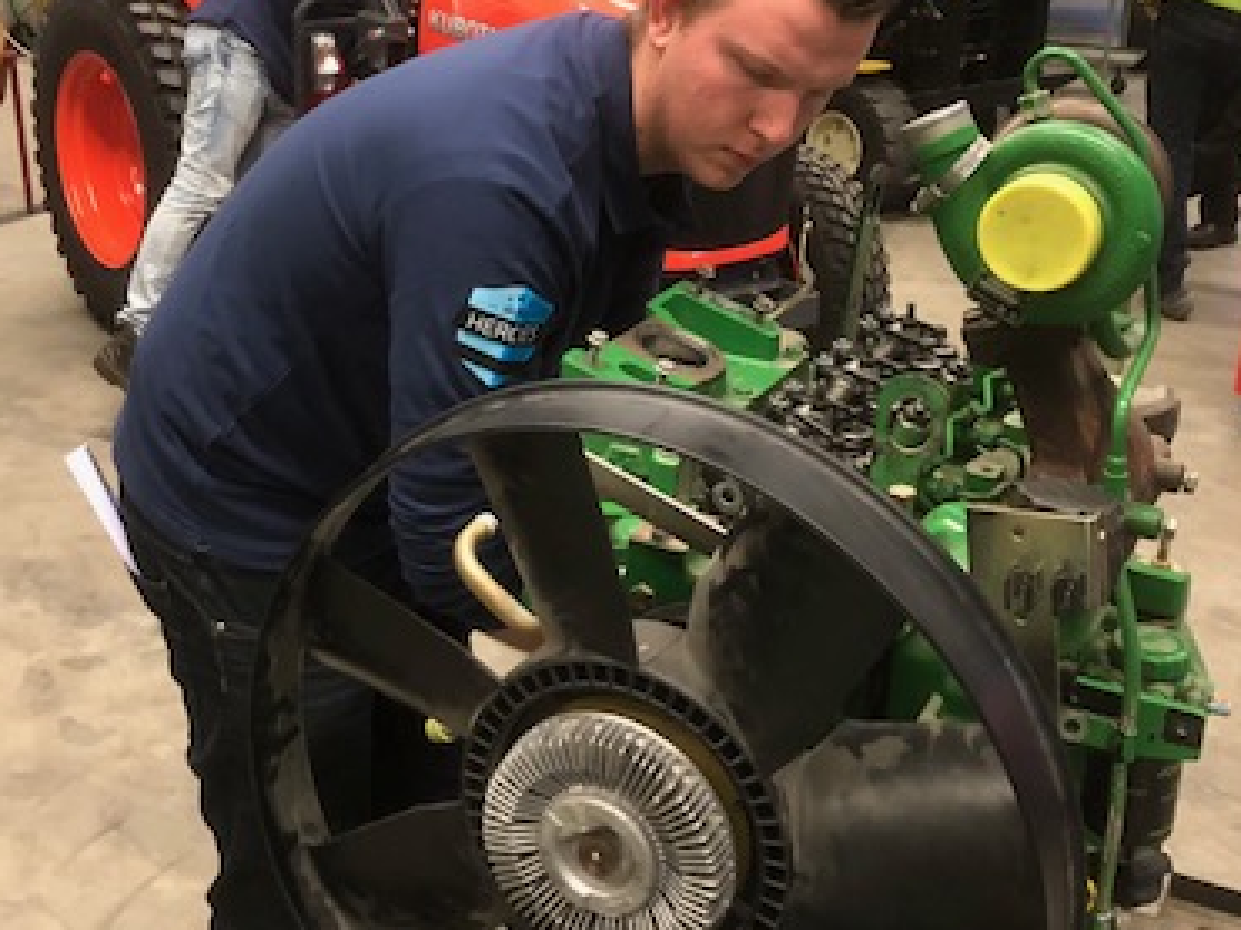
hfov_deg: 38.2
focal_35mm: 50
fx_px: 1792
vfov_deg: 28.8
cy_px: 288
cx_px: 639
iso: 100
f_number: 1.8
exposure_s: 1/11
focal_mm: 3.99
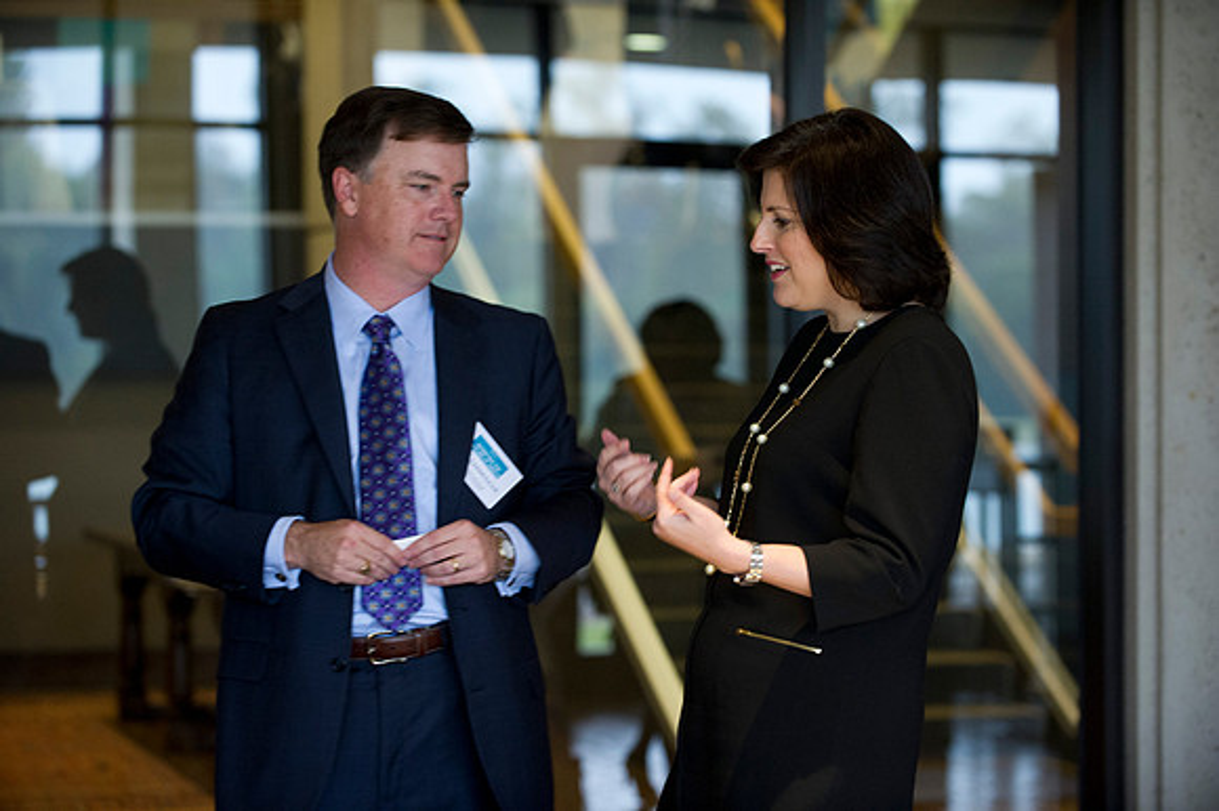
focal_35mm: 105
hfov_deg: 19.5
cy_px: 406
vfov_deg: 13.0
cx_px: 610
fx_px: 3553
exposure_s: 1/100
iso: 2500
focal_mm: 105
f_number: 3.2
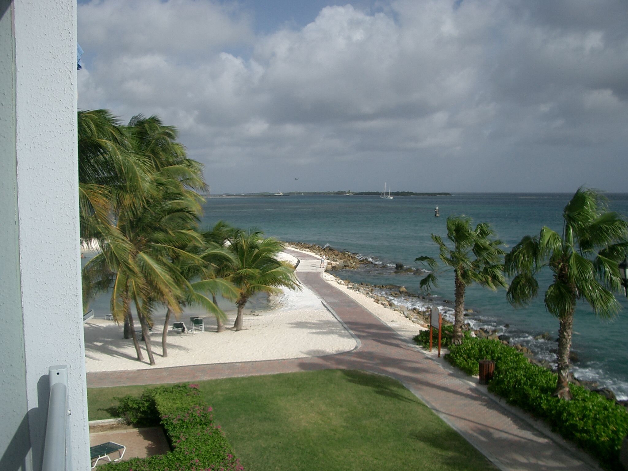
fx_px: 635
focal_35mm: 35
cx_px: 314
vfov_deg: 40.7
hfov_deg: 52.6
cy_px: 236
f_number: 4.3
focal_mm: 5.8
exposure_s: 1/640
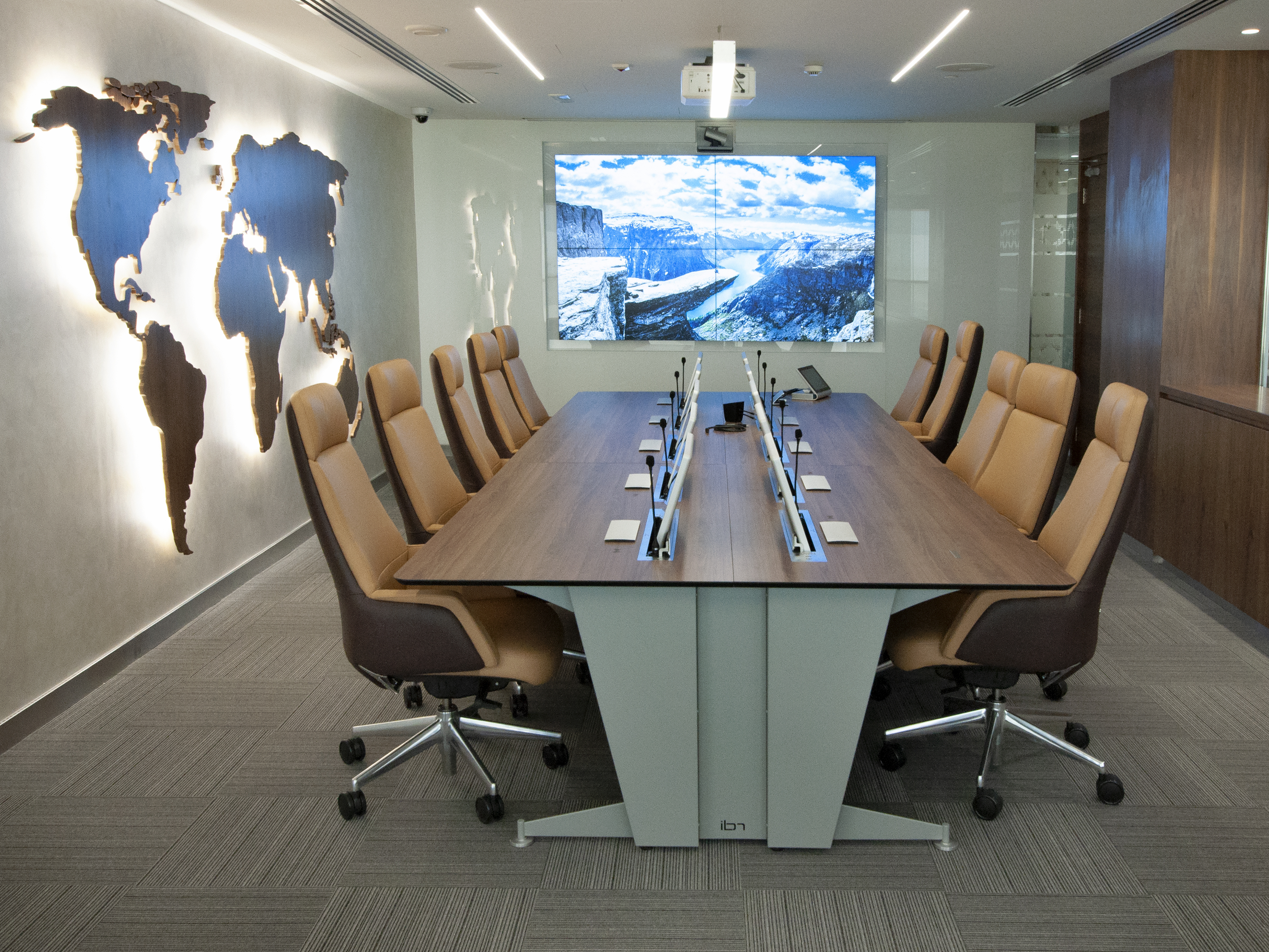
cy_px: 474
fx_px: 1210
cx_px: 712
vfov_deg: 42.9
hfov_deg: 55.2
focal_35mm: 33
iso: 2000
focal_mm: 20
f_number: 10
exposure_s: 1/50
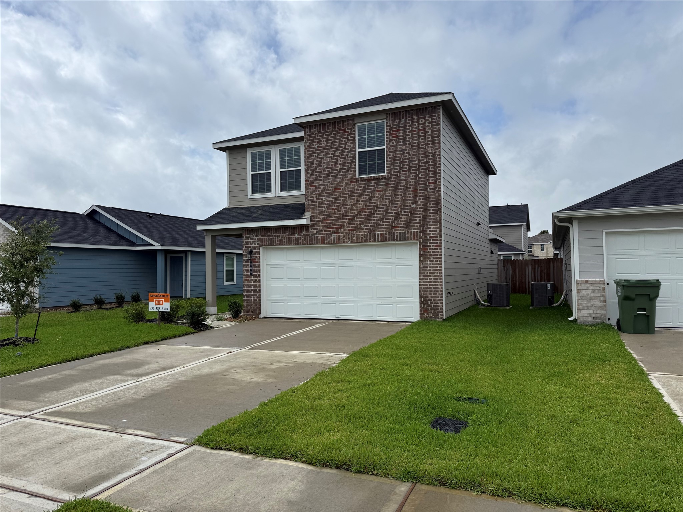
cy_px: 256
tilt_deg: +1.5
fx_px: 474
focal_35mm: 24
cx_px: 342
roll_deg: +0.5
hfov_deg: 71.6
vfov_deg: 56.8
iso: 80
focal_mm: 6.76
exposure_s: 1/7353
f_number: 1.78
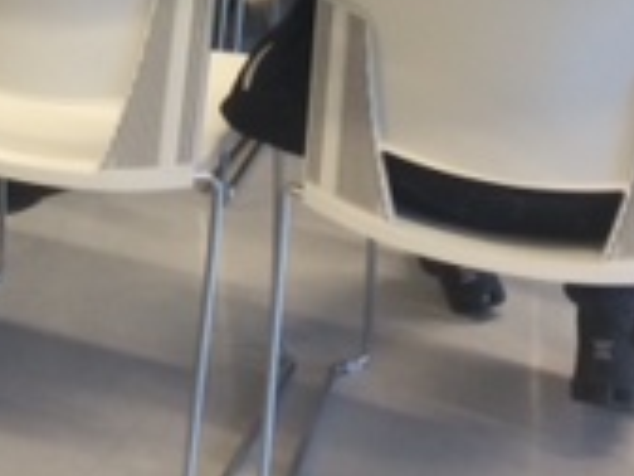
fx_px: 2088
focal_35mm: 114
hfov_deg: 16.7
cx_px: -79
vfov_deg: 11.8
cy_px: -423
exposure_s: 1/30
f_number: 2.2
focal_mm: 4.12
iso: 125
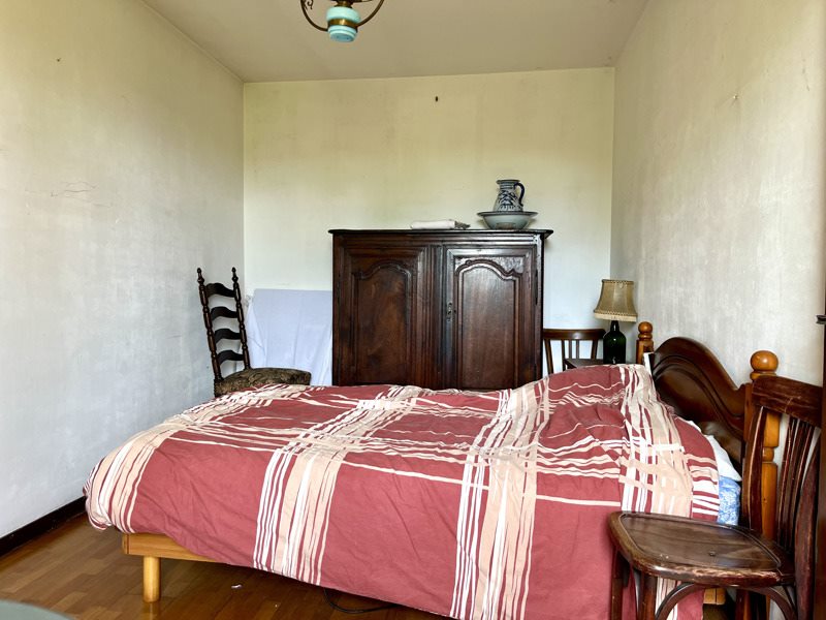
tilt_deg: -2.2
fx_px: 620
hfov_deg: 67.3
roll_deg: -1.0
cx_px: 413
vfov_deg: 53.1
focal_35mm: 26
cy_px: 310
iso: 80
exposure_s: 1/100
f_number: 1.6
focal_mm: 5.1
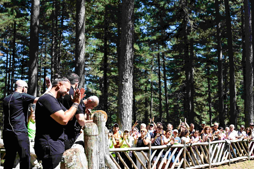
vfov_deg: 31.2
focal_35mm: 43
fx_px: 303
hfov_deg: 45.3
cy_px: 91
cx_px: 146
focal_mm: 35
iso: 125
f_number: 3.2
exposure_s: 1/640
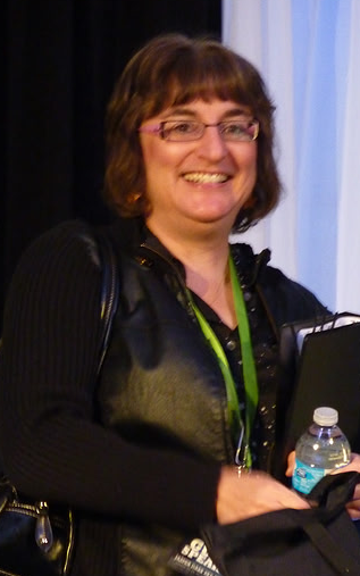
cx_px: 160
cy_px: 276
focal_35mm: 364
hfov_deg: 3.6
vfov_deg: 5.8
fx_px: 5712
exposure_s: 1/13
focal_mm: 49.2
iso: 800
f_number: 4.9
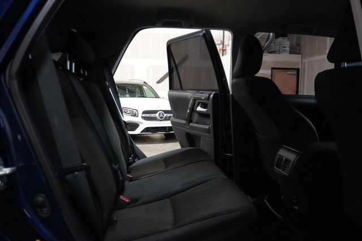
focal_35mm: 33
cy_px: 120
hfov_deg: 57.2
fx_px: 332
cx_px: 181
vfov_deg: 39.9
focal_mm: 22
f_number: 4
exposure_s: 1/100
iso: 6400
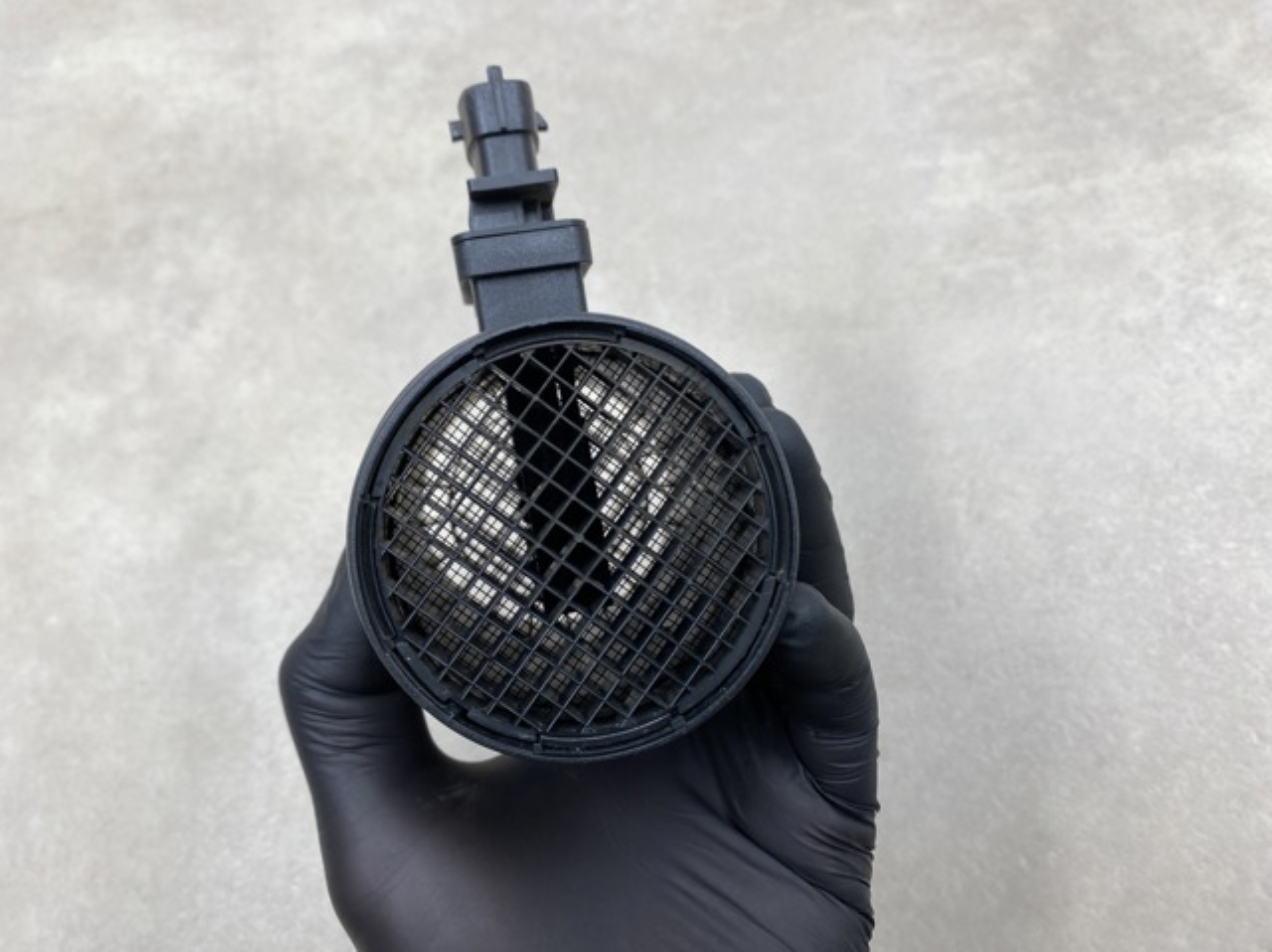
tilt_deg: -71.3
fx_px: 955
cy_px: 476
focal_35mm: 26
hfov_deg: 67.3
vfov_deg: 53.0
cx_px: 636
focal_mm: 4.25
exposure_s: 1/116
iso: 32
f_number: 1.8
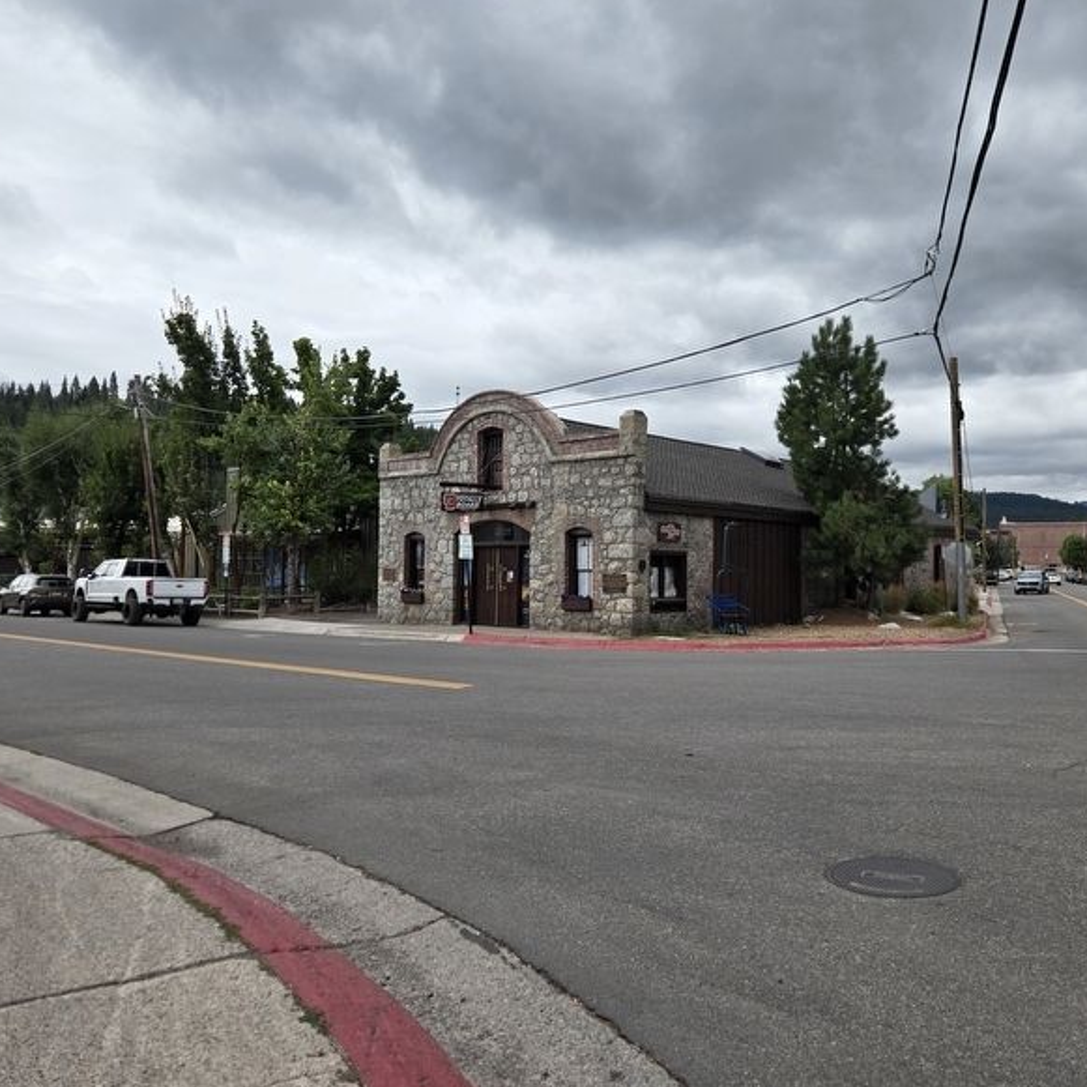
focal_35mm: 28
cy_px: 541
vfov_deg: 57.3
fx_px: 995
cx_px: 599
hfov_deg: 57.2
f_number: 1.8
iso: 25
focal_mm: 5.4
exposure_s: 1/1195
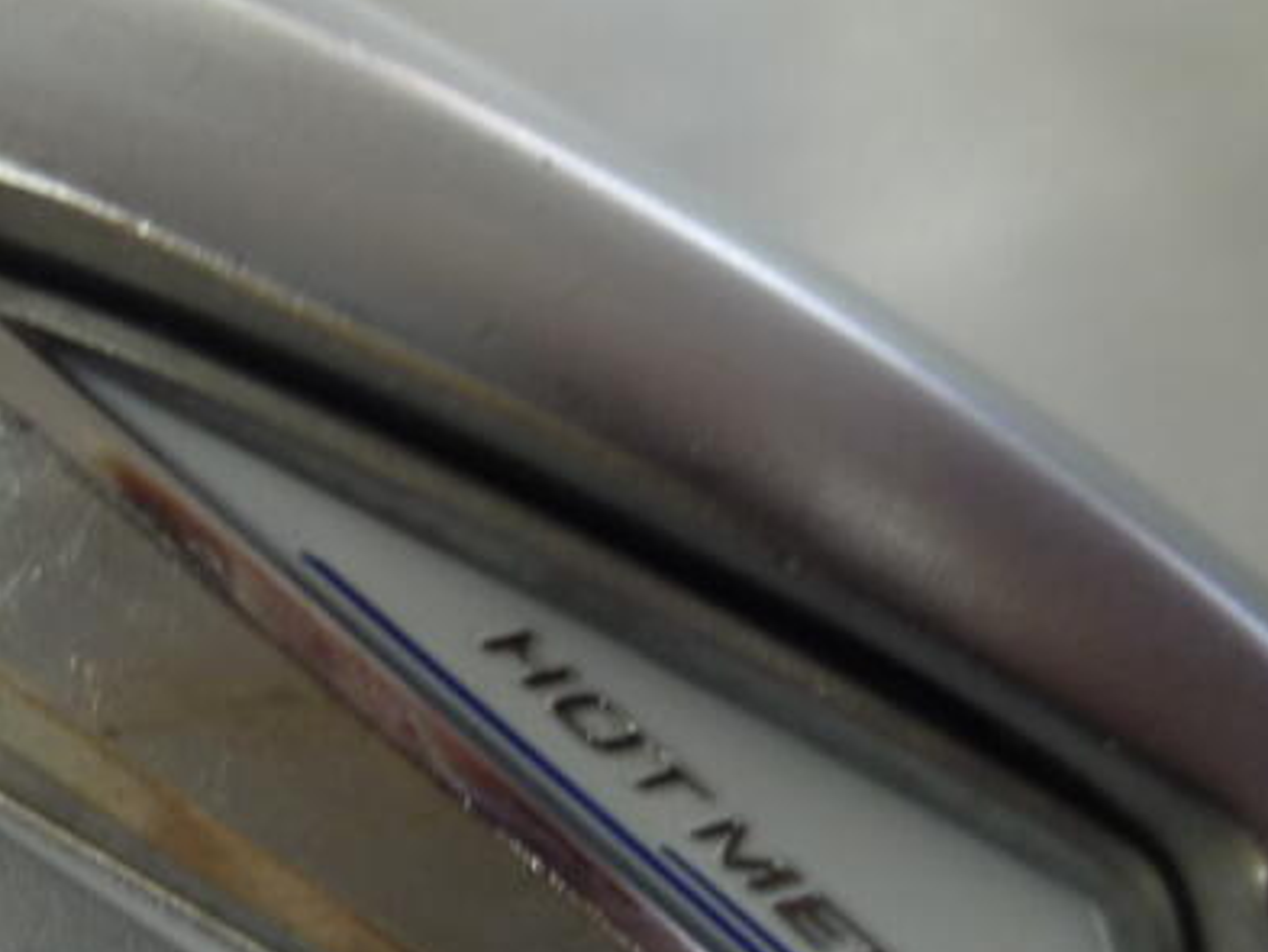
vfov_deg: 24.0
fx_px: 2235
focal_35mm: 61
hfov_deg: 30.4
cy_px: 555
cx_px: 148
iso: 80
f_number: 2.8
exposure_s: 1/40
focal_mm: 4.5
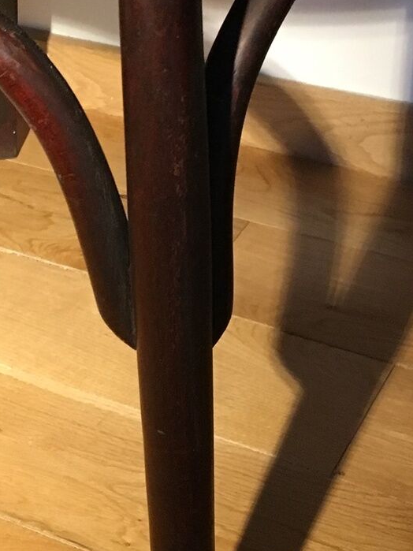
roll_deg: +4.4
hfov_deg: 17.7
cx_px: 110
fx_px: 1321
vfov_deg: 23.5
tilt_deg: -32.7
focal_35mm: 83
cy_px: 199
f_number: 2.2
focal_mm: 4.15
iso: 200
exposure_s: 1/25
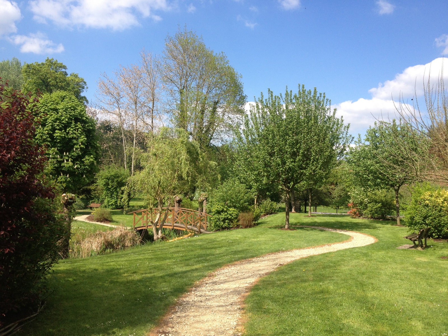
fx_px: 453
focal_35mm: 35
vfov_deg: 40.7
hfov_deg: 52.6
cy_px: 168
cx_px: 224
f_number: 2.4
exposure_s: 1/1126
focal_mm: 4.28
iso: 50
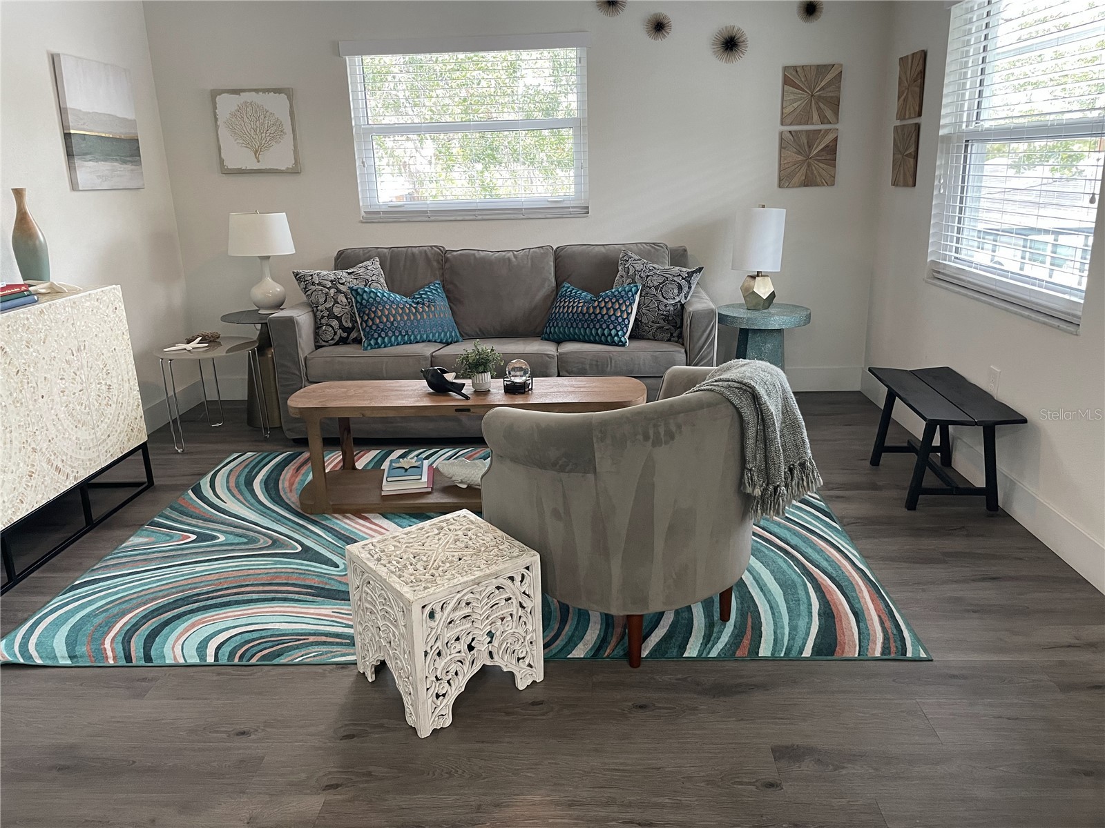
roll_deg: +2.1
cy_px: 414
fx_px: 830
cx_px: 552
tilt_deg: -15.8
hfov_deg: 67.3
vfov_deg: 53.1
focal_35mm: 26
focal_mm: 4.2
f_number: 1.6
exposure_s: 1/60
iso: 160
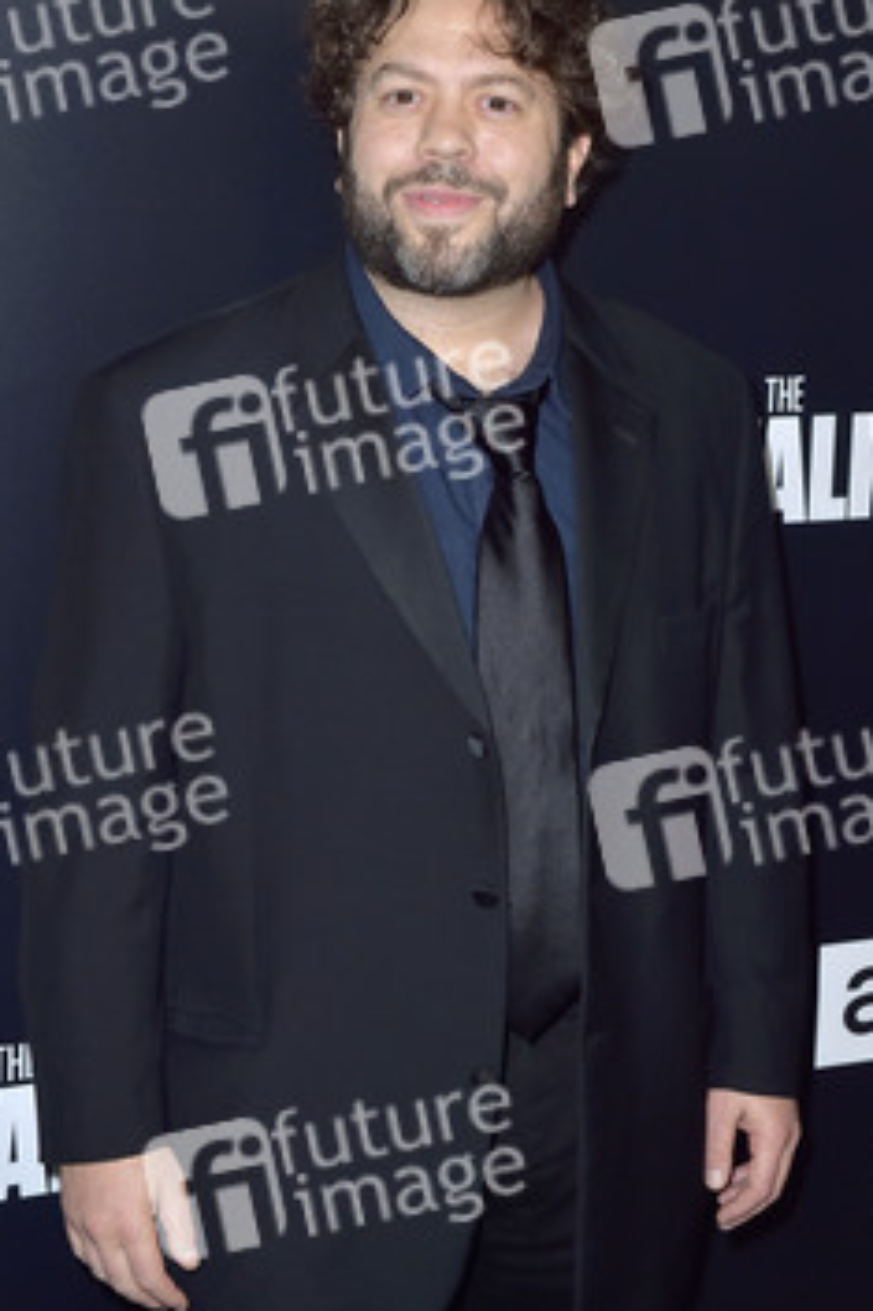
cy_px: 617
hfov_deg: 20.0
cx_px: 444
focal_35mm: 68
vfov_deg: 29.7
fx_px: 2476
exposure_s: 1/250
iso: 500
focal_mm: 60
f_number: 5.6
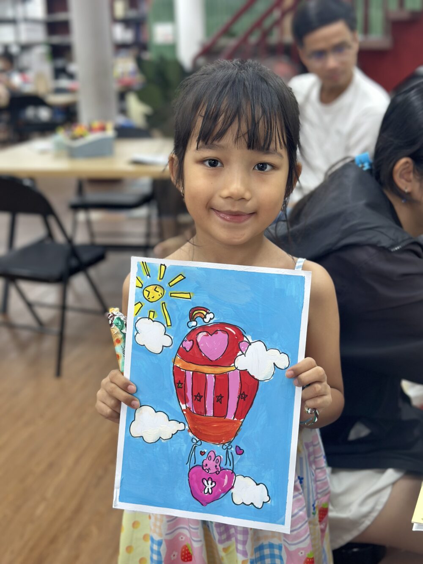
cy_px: 282
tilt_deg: -16.8
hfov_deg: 30.3
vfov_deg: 39.7
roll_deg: +1.2
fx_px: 782
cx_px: 212
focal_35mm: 48
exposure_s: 1/138
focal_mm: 6.86
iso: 80
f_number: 1.78
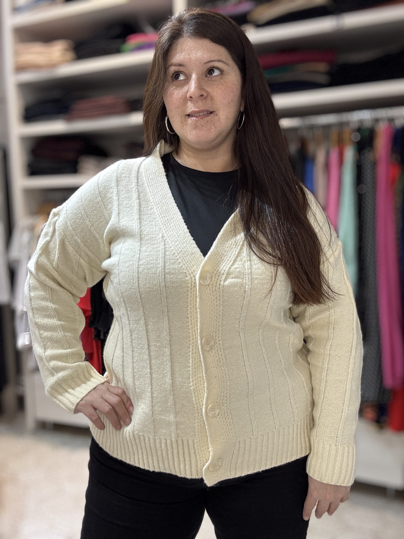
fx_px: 467
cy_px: 270
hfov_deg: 46.8
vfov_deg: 60.0
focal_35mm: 30
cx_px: 202
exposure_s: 1/50
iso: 125
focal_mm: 2.69
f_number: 1.9
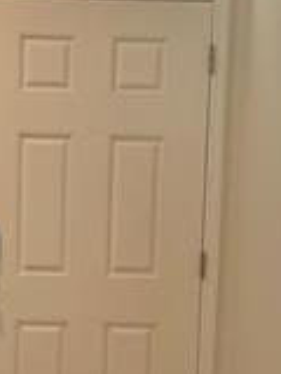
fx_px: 1245
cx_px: 89
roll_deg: +0.0
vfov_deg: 16.8
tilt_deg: -9.7
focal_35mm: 115
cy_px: 351
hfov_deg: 12.9
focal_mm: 6.76
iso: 125
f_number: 1.78
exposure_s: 1/227
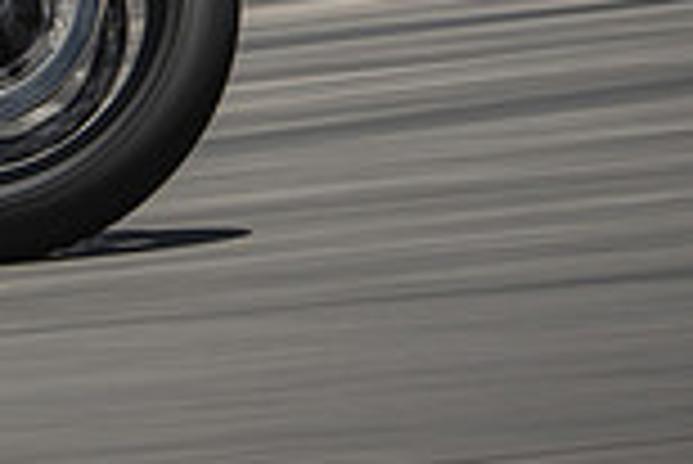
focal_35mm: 1130
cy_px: -277
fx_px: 21773
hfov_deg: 1.8
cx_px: -495
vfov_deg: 1.2
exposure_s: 1/200
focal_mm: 200
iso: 125
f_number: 9
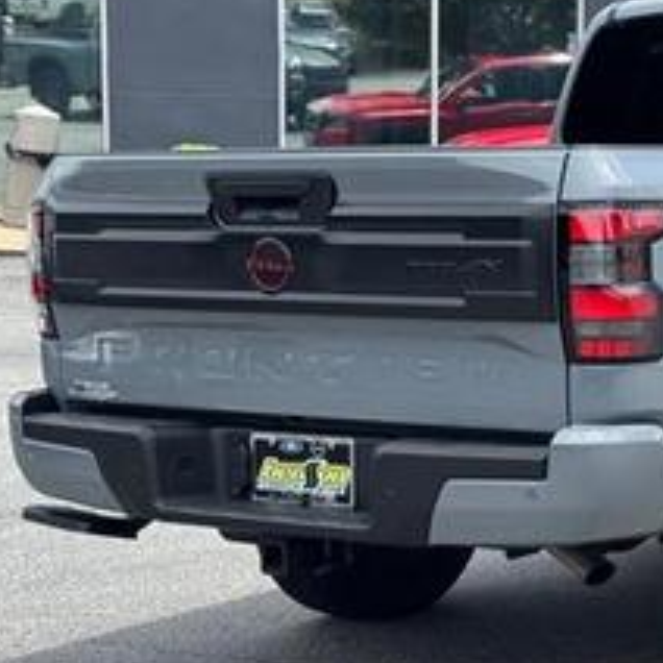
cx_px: 719
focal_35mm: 101
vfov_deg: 17.2
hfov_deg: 16.7
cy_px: 344
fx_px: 2189
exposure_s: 1/2513
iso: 64
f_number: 1.78
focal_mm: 6.76
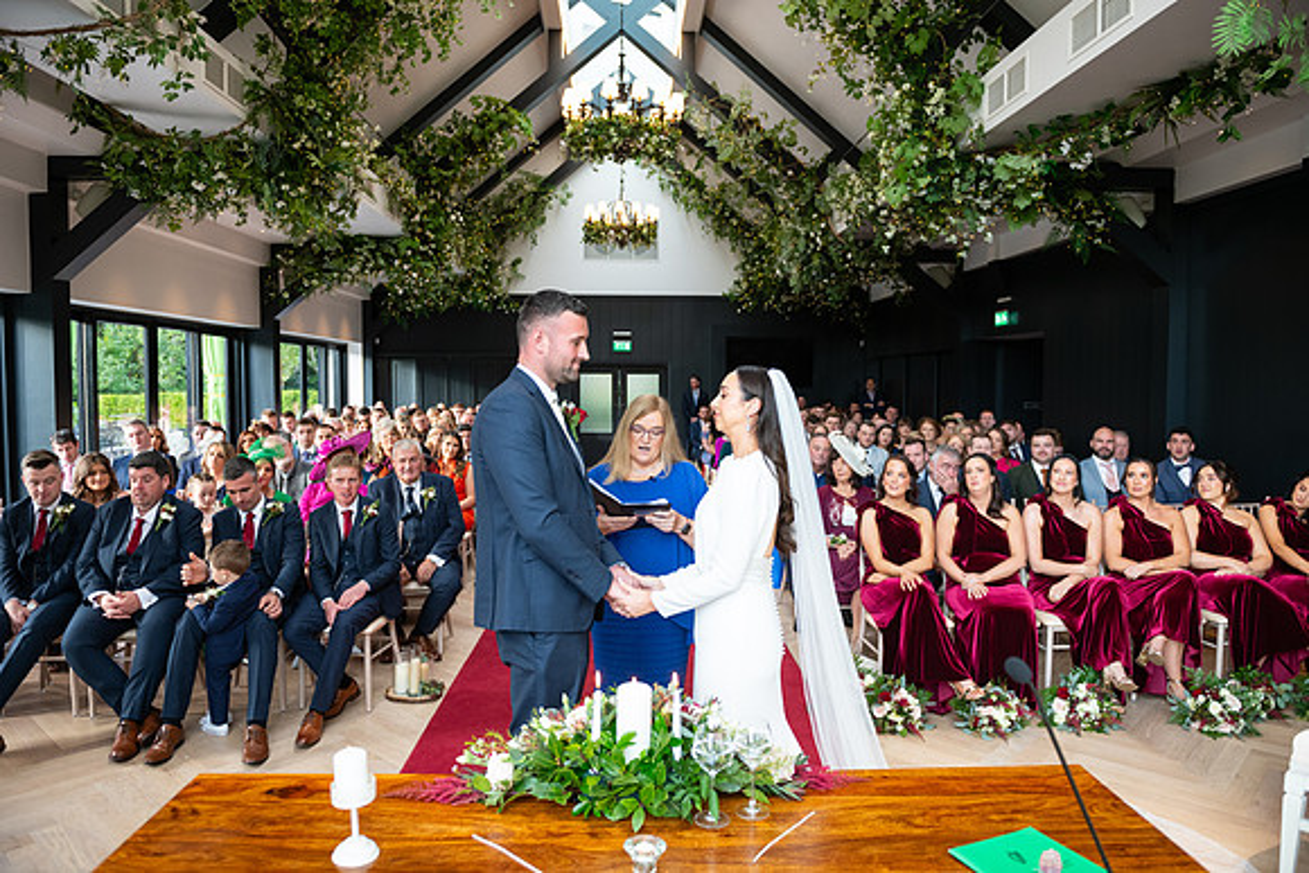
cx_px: 654
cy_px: 436
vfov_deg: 53.2
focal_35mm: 24
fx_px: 873
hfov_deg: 73.7
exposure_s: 1/160
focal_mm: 24
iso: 640
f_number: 3.5
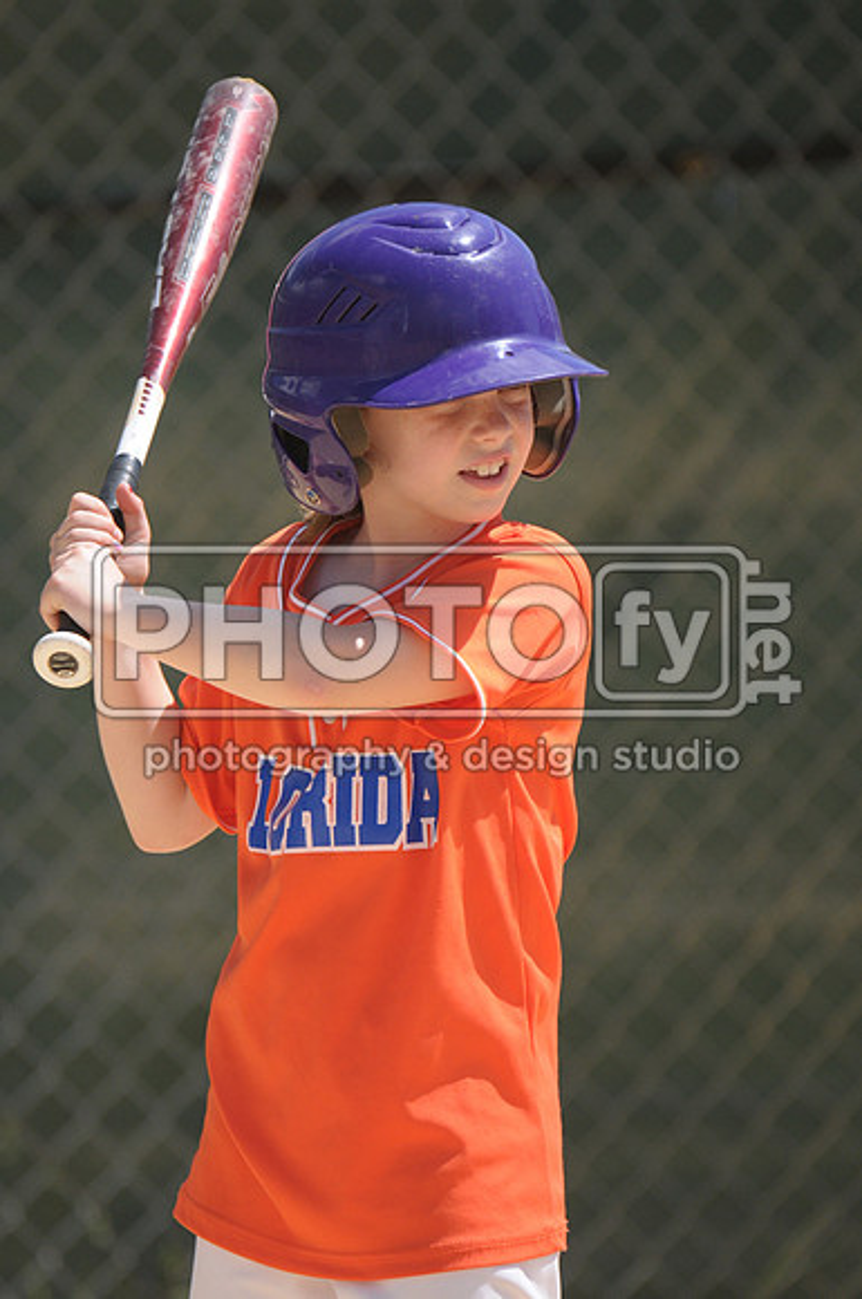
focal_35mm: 600
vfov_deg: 3.4
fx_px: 21613
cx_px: 431
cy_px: 650
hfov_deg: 2.3
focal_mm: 400
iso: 640
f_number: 4
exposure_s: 1/4000
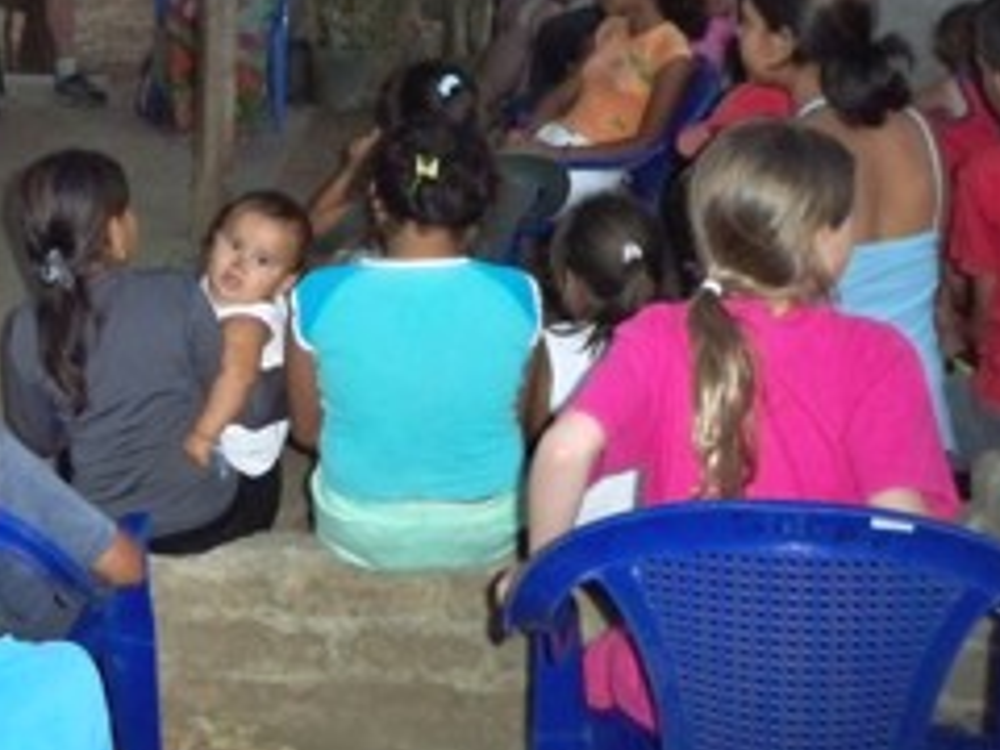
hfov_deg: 25.3
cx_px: -4
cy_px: -2
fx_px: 2109
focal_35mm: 73
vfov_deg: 19.6
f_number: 3.1
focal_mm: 6.3
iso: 400
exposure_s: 1/60
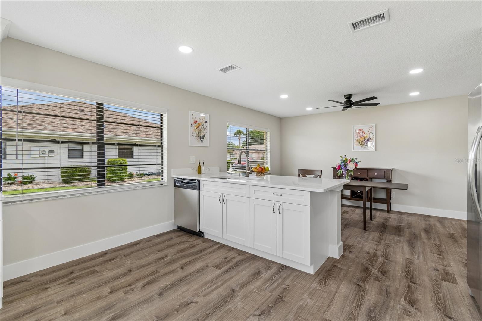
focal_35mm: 15
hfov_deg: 100.4
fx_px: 201
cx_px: 241
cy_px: 160
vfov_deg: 77.3
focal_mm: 10
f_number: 7.1
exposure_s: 1/25
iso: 100
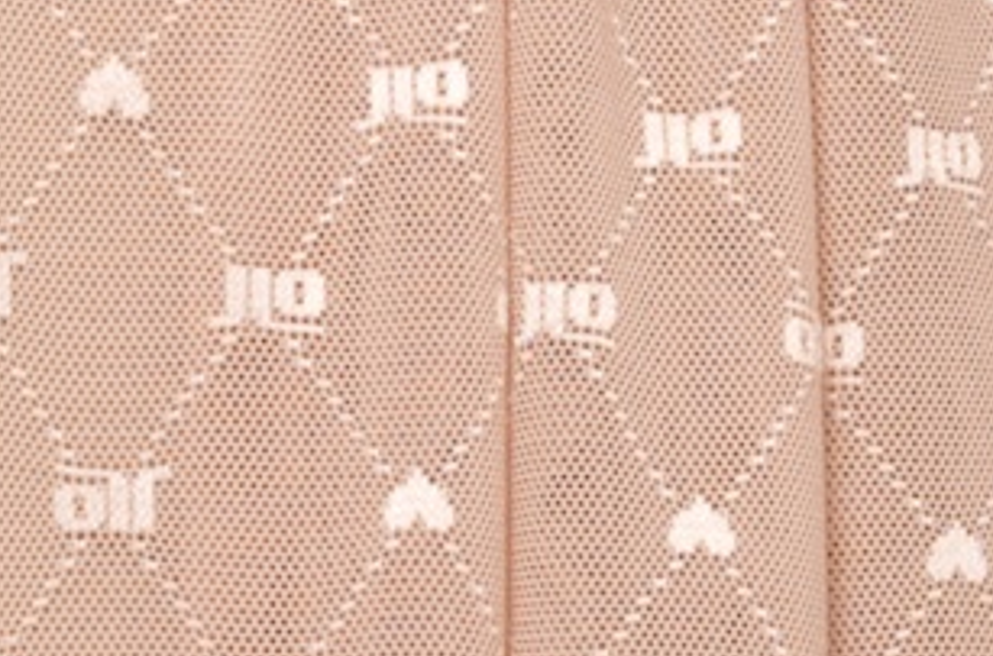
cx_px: 747
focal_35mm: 170
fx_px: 4677
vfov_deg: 8.0
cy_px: 444
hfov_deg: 12.1
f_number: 8
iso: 400
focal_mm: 58
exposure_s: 1/800
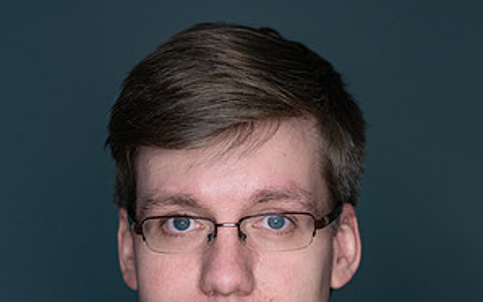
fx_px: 1724
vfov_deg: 9.9
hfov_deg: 16.0
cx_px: 242
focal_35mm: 131
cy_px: 330
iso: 2000
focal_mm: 85
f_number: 3.5
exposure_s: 1/250
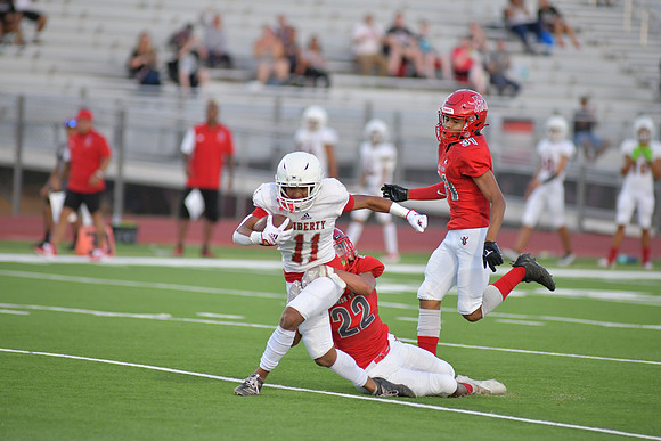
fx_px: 5509
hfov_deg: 6.9
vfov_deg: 4.6
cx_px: 330
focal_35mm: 300
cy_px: 220
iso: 1250
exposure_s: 1/1250
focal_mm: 300
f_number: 3.5
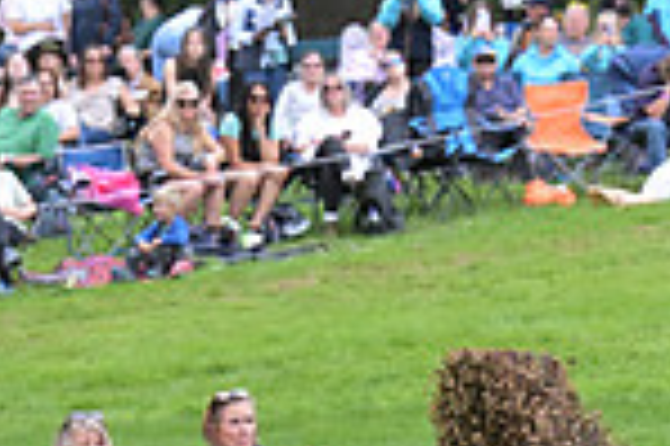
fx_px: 8329
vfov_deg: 3.1
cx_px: 1259
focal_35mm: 448
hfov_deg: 4.6
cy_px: 597
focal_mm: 115
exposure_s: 1/1250
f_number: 5.6
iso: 1800
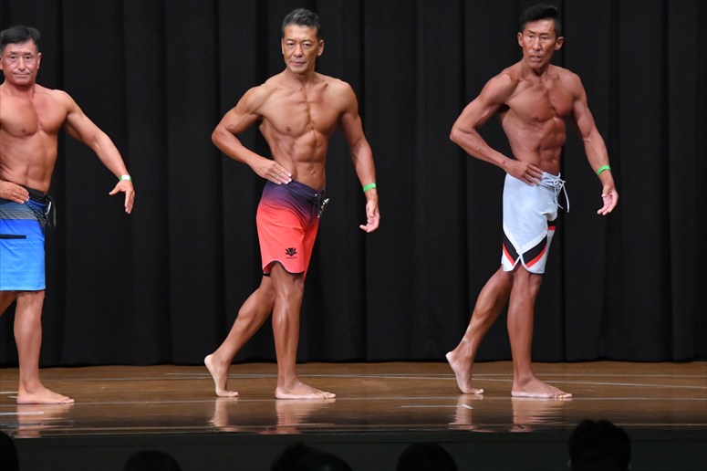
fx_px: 4260
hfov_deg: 9.5
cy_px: 236
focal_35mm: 217
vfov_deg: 6.3
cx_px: 354
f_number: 5.6
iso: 8000
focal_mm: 145
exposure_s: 1/400
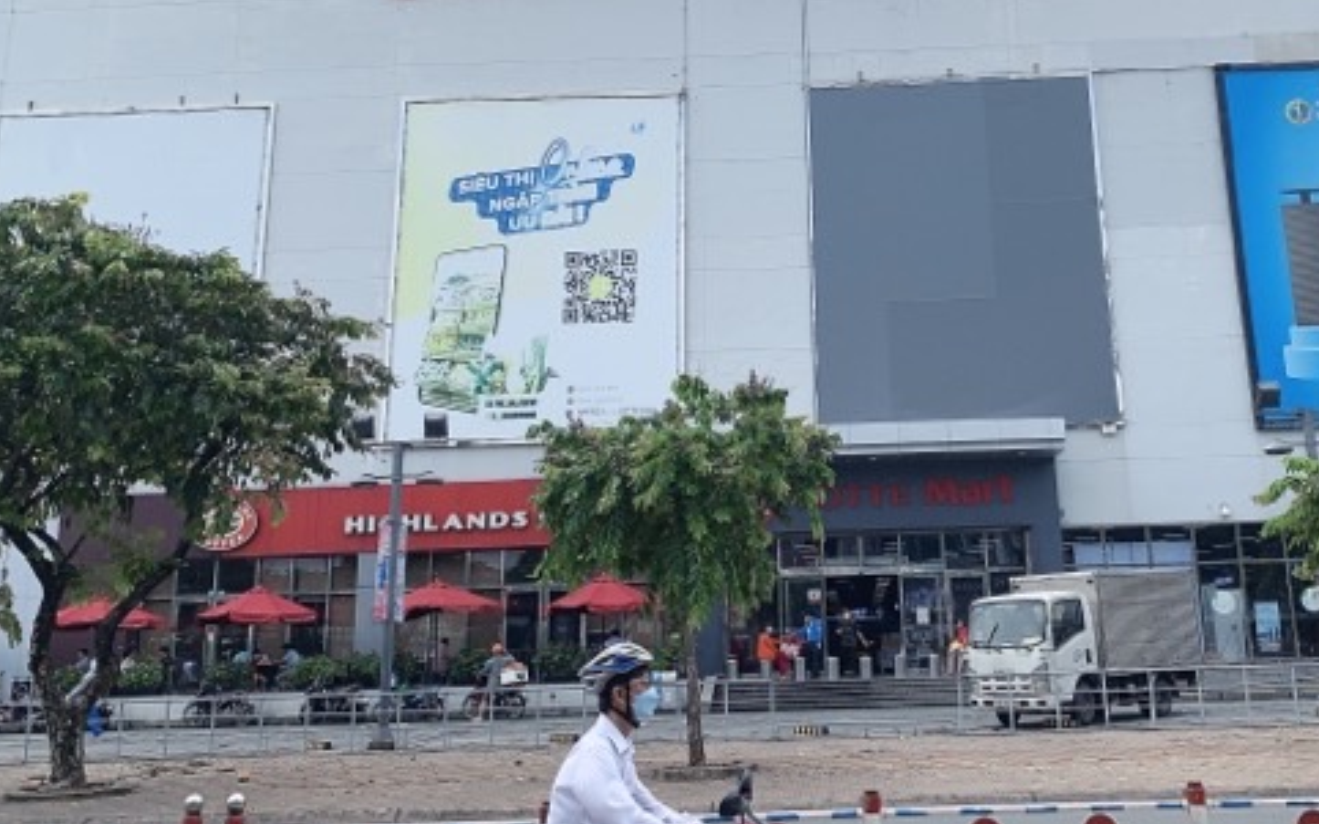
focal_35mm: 40
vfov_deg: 31.5
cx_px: 805
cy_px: 229
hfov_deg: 48.9
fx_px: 1438
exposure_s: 1/3086
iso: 25
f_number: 1.8
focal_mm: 4.25
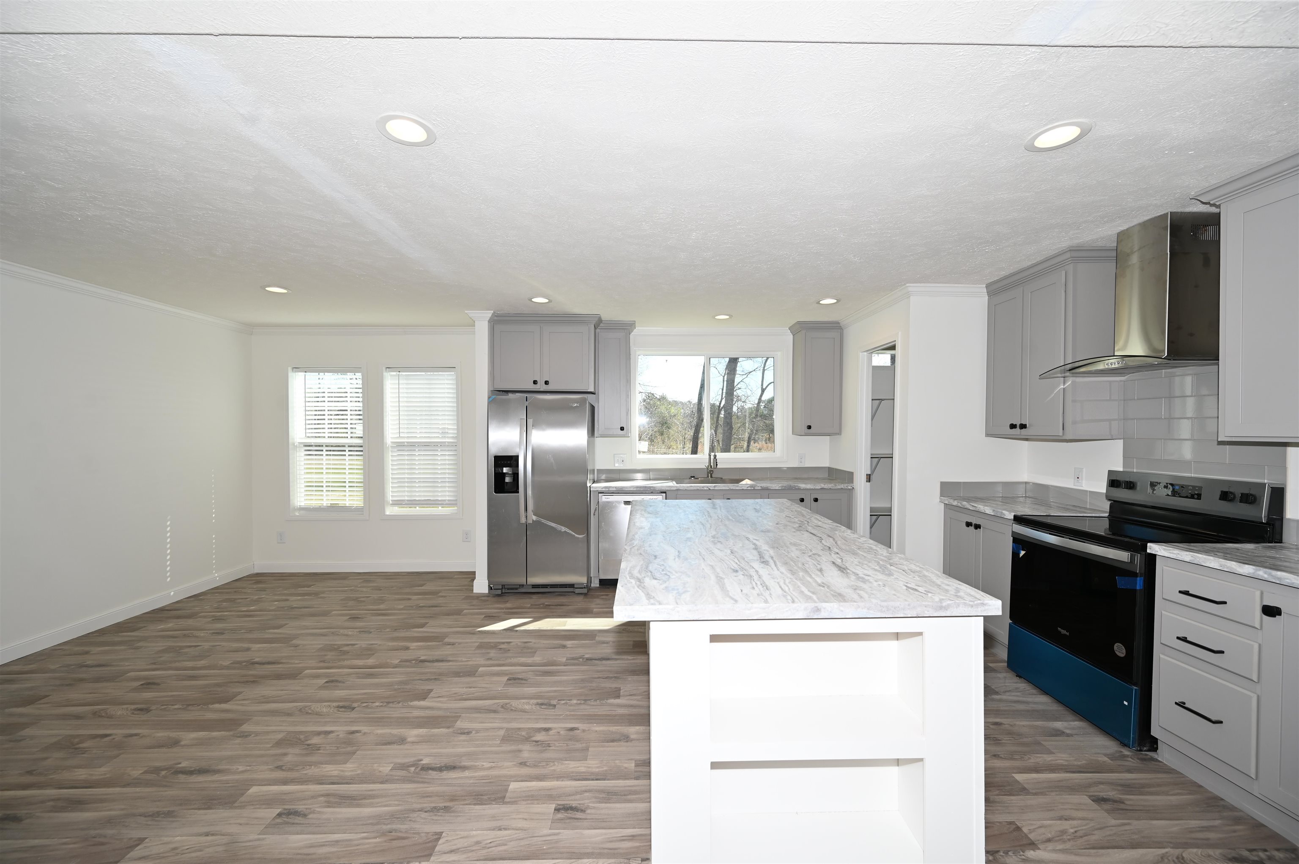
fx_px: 505
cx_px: 650
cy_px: 432
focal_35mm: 14
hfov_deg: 104.3
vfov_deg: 81.1
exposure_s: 1/125
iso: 140
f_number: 5.6
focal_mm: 14
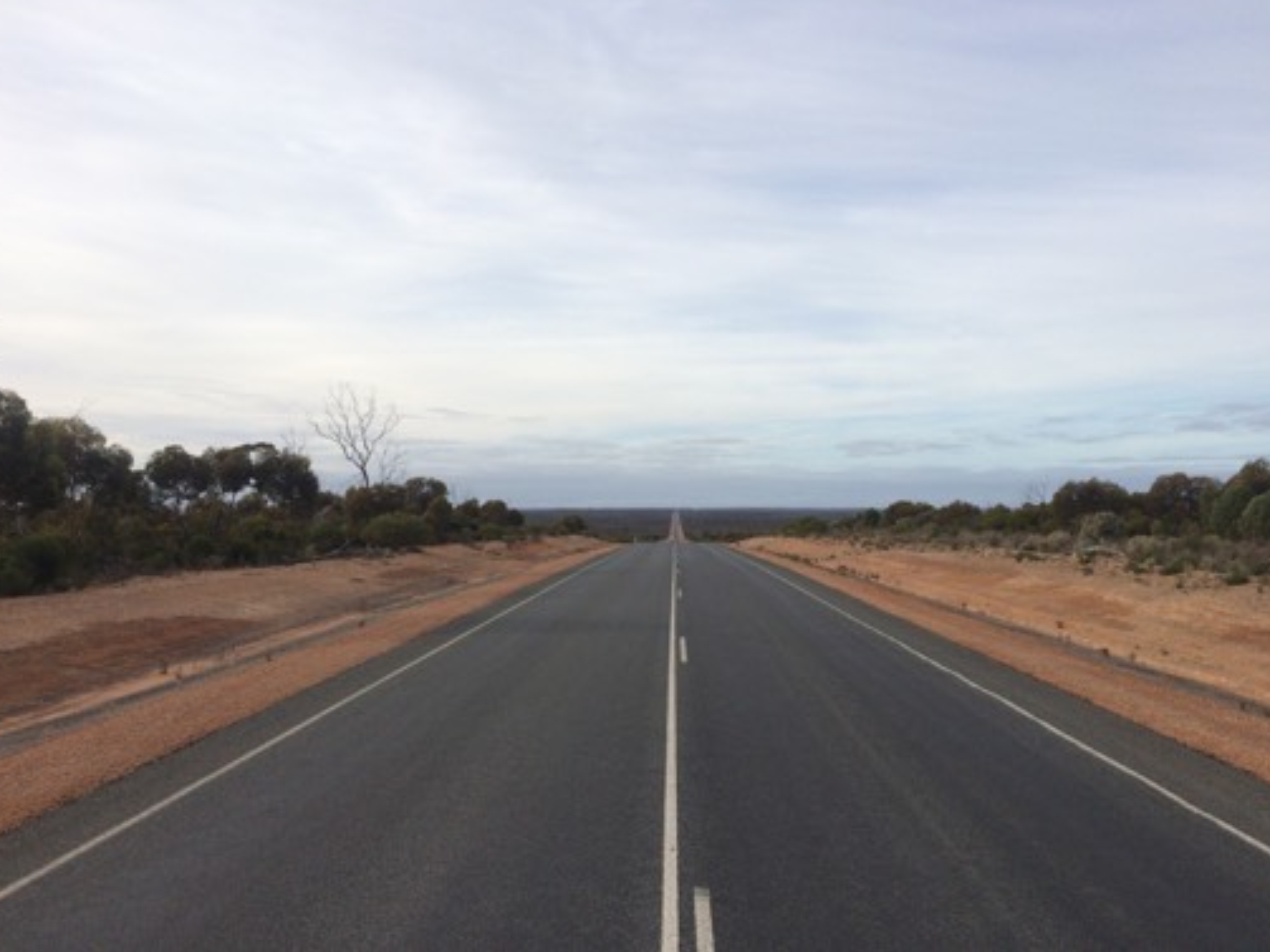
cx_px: 619
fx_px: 1100
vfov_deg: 46.8
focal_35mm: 30
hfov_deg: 60.0
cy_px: 462
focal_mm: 4.15
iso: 32
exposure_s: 1/2160
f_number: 2.2
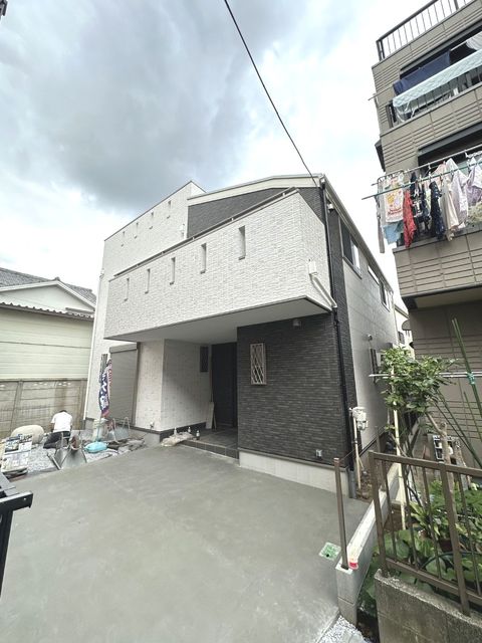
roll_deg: +1.4
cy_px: 322
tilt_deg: +10.7
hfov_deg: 85.7
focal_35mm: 14
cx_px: 241
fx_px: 260
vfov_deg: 102.1
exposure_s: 1/537
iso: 40
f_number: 2.2
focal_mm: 2.22
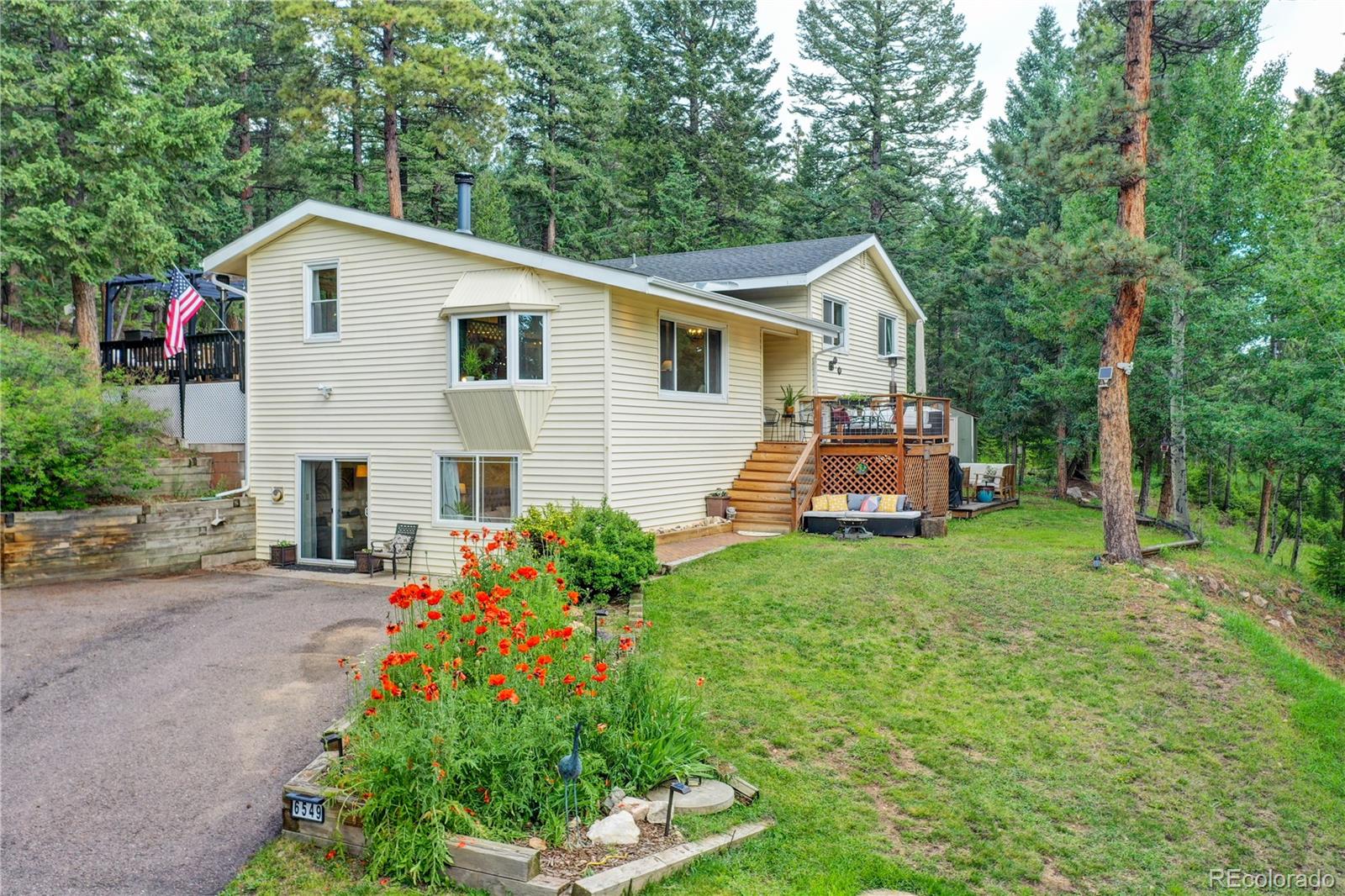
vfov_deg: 46.4
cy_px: 448
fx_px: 1046
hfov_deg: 65.5
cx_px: 672
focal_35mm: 28
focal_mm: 10.3
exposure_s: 1/100
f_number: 4
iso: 100
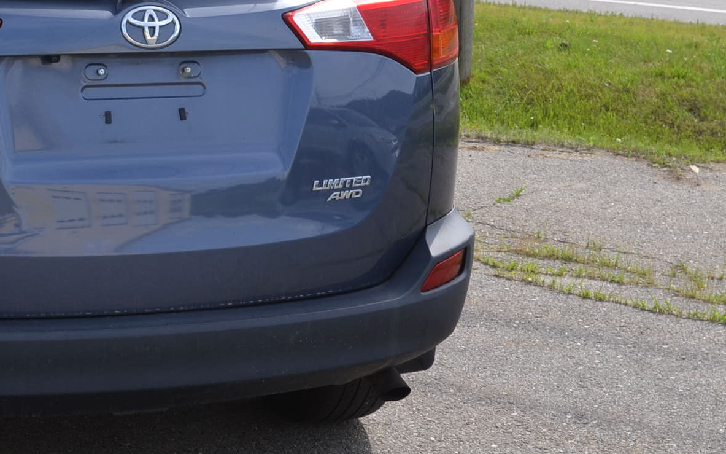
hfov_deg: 22.5
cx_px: 30
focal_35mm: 89
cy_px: 168
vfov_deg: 14.7
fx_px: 1761
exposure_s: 1/250
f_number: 8
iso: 200
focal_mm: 28
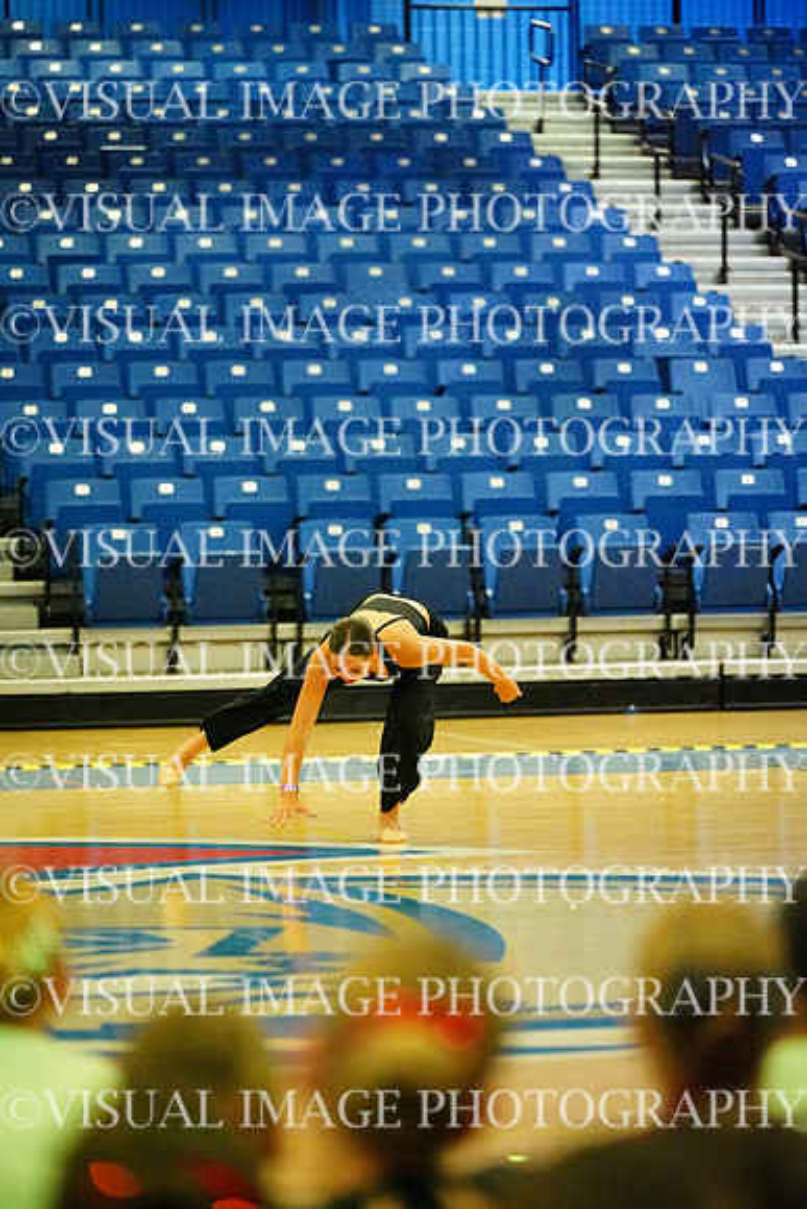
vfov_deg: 13.7
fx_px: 5040
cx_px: 404
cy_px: 604
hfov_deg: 9.2
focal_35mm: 150
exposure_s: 1/1600
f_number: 2.8
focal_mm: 150
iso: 25600
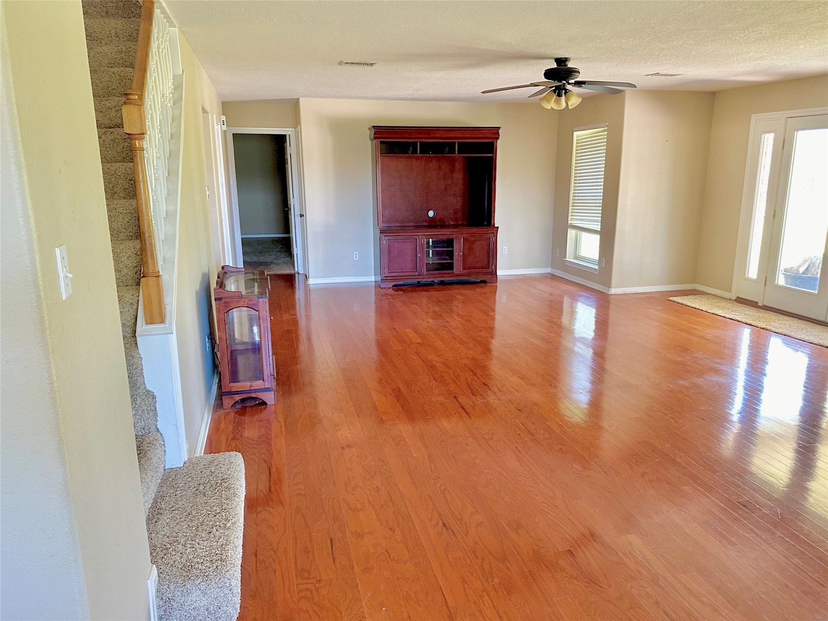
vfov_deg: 56.8
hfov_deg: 71.6
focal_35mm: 24
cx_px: 414
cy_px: 310
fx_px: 574
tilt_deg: -12.7
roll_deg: -2.2
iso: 320
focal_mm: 6.86
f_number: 1.78
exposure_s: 1/60
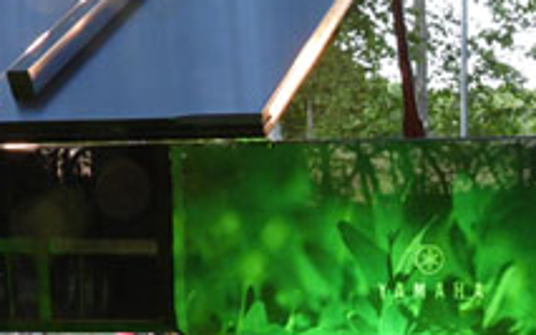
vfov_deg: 13.7
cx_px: 486
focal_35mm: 94
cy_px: 341
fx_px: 1373
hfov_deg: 21.6
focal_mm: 7.4
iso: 320
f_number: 3.2
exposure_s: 1/30
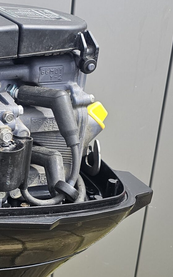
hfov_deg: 16.9
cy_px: 151
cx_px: -85
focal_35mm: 70
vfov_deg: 29.4
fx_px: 528
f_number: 1.7
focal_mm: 6.3
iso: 20
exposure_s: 1/403
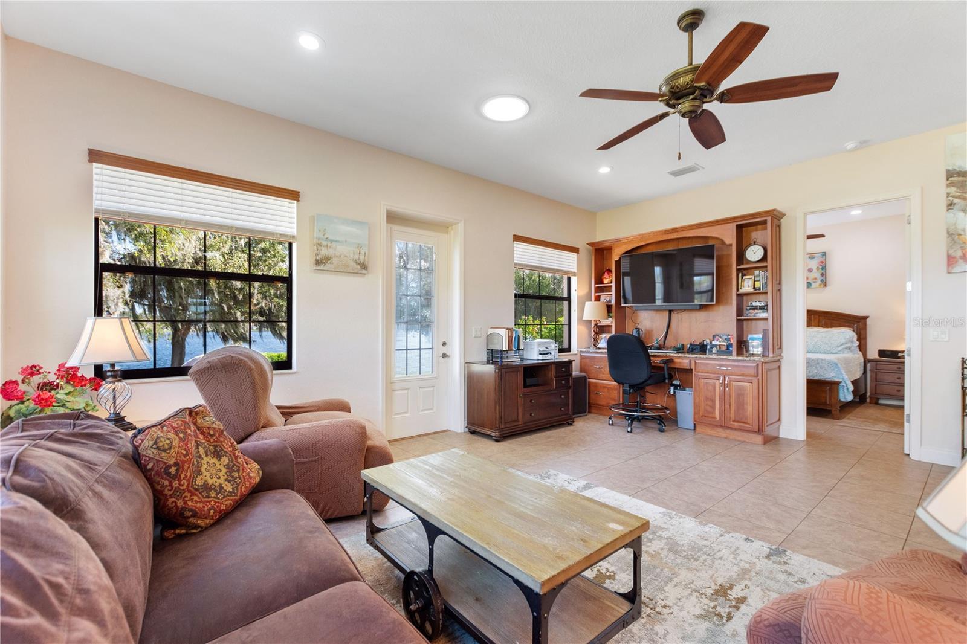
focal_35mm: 15
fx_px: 403
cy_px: 322
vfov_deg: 77.3
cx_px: 484
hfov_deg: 100.4
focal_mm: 10
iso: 400
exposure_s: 1/13
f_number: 4.5
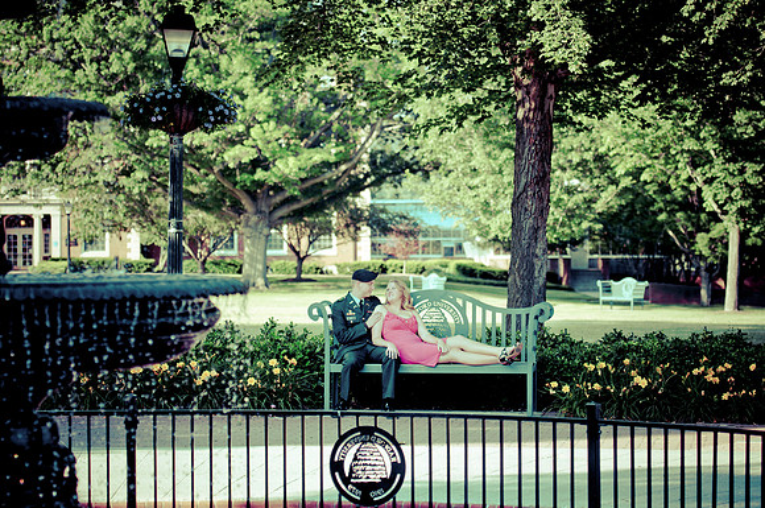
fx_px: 2228
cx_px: 382
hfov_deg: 19.5
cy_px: 254
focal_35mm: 105
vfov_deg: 13.0
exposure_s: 1/500
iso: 200
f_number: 2.8
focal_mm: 70
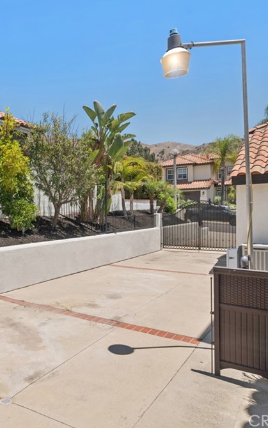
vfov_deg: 66.5
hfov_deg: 41.8
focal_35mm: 28
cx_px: 38
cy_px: 212
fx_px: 327
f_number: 9
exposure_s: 1/400
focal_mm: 18
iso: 100
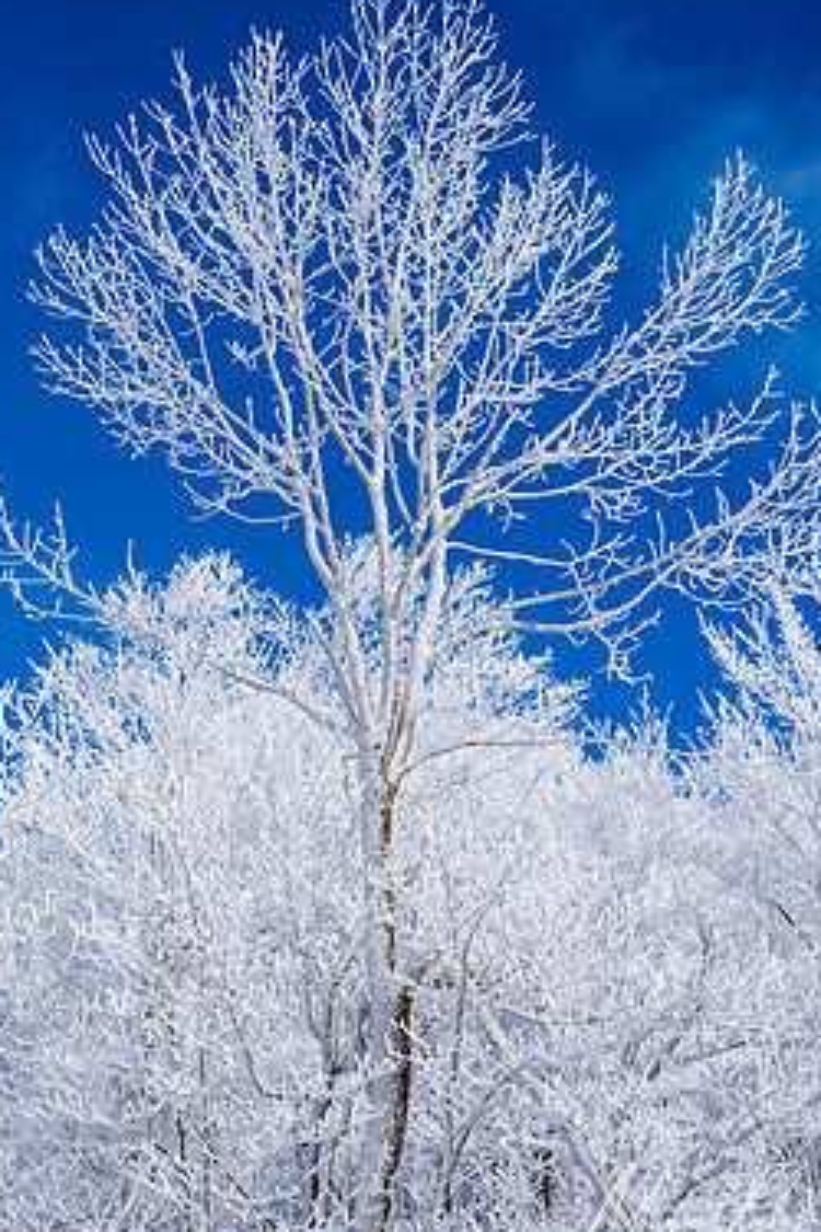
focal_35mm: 60
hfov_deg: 22.6
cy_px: 542
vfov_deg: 33.4
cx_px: 348
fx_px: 2052
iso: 100
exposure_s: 1/250
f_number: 11
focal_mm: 50
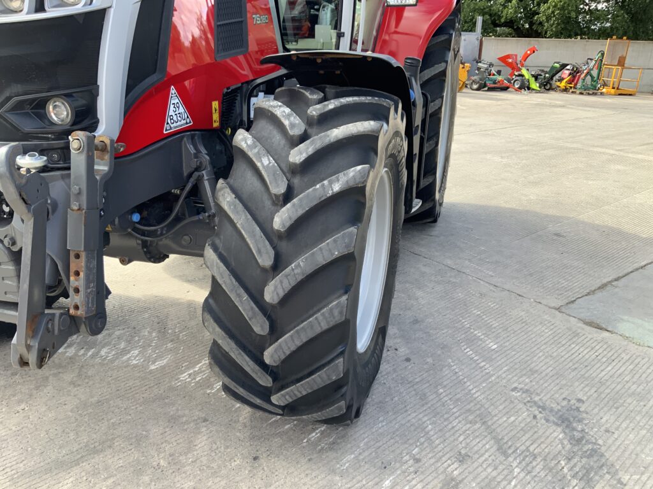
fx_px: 547
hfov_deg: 61.7
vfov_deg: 48.2
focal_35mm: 29
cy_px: 244
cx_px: 326
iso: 16
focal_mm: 3
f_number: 1.8
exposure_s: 1/238
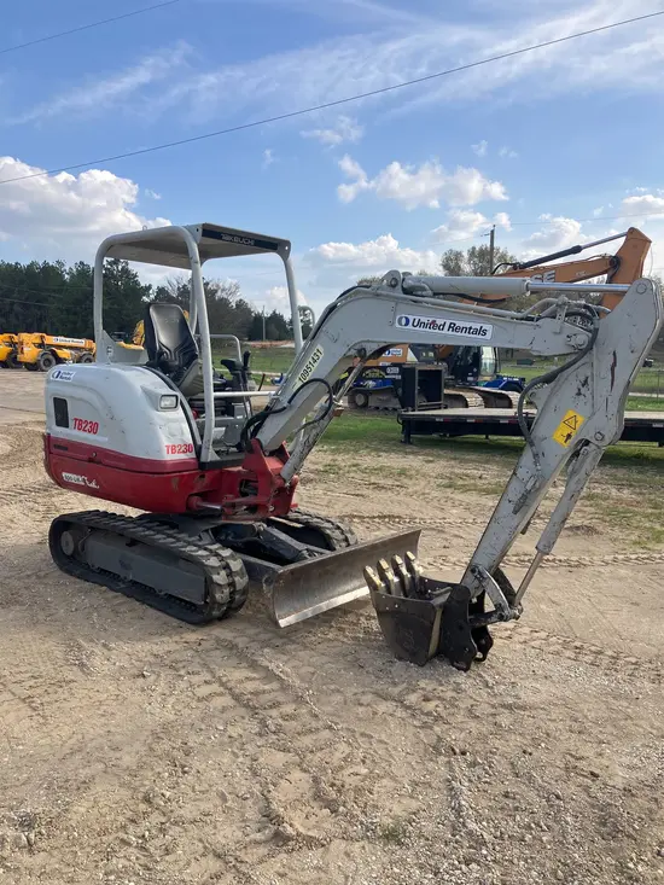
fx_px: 716
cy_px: 442
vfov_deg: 63.4
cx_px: 332
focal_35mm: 28
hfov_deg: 49.8
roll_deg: -0.9
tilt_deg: -7.1
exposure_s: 1/1156
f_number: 1.8
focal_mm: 3.99
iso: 32
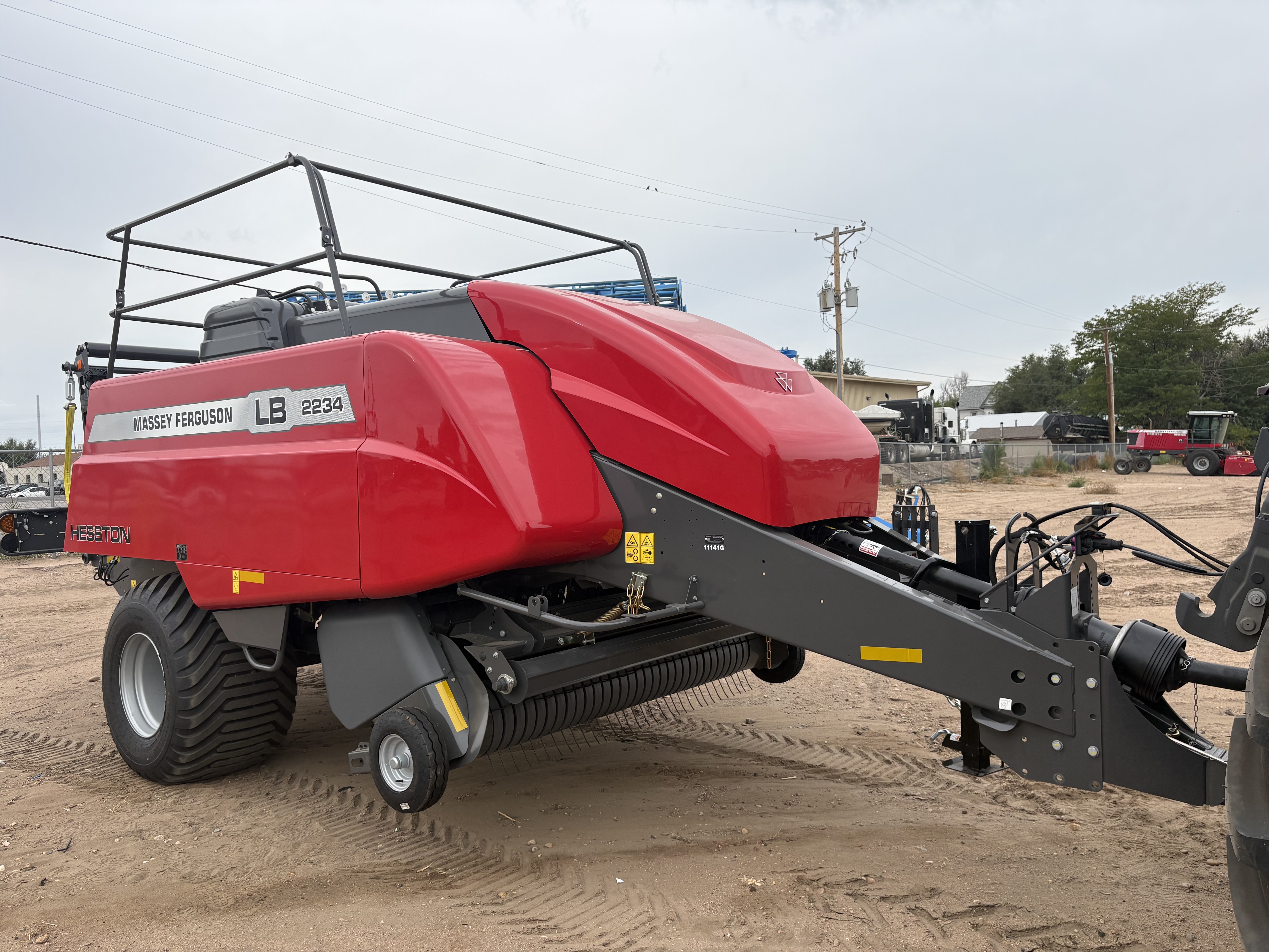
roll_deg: +2.6
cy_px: 476
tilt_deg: -2.1
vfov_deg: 53.1
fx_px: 953
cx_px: 634
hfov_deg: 67.3
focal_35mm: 26
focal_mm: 5.96
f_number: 1.6
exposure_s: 1/1337
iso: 50
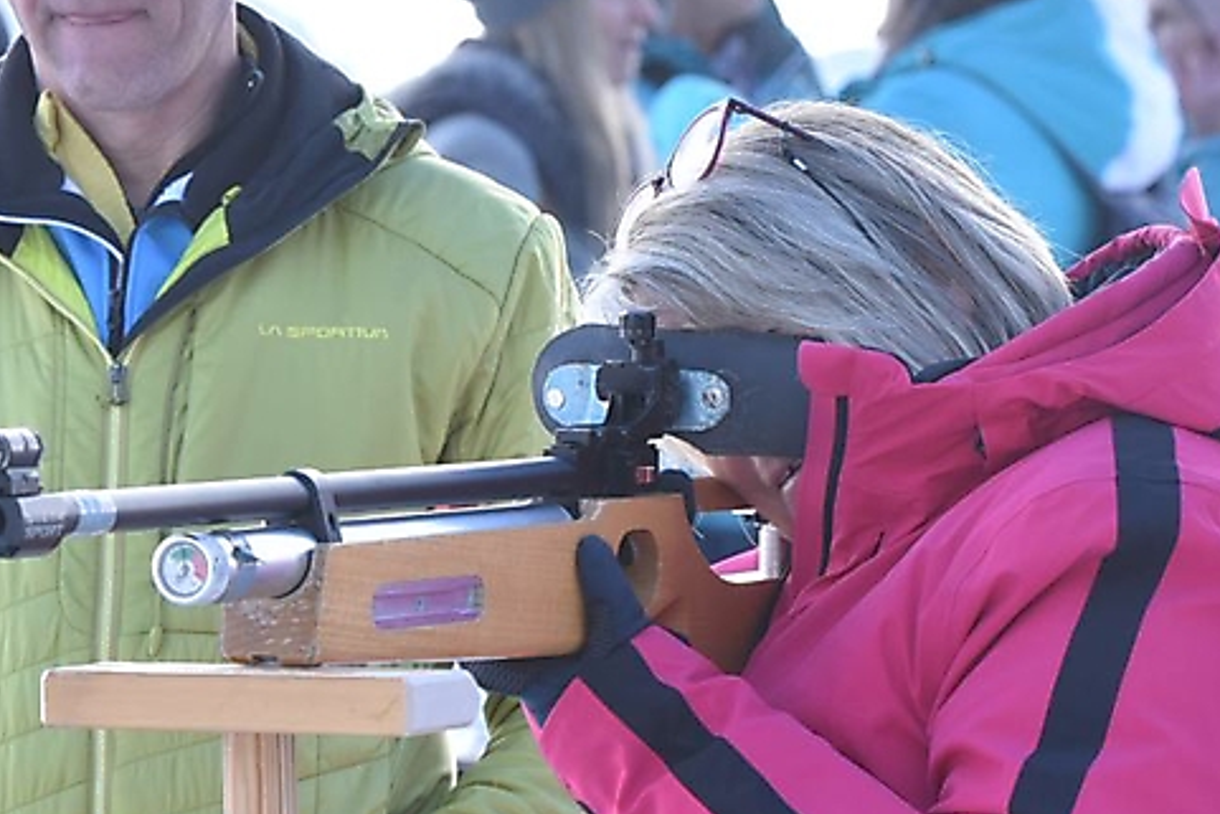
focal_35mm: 324
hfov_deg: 6.4
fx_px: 10983
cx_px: 406
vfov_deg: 4.2
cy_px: 577
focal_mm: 130
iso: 400
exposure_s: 1/250
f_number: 8
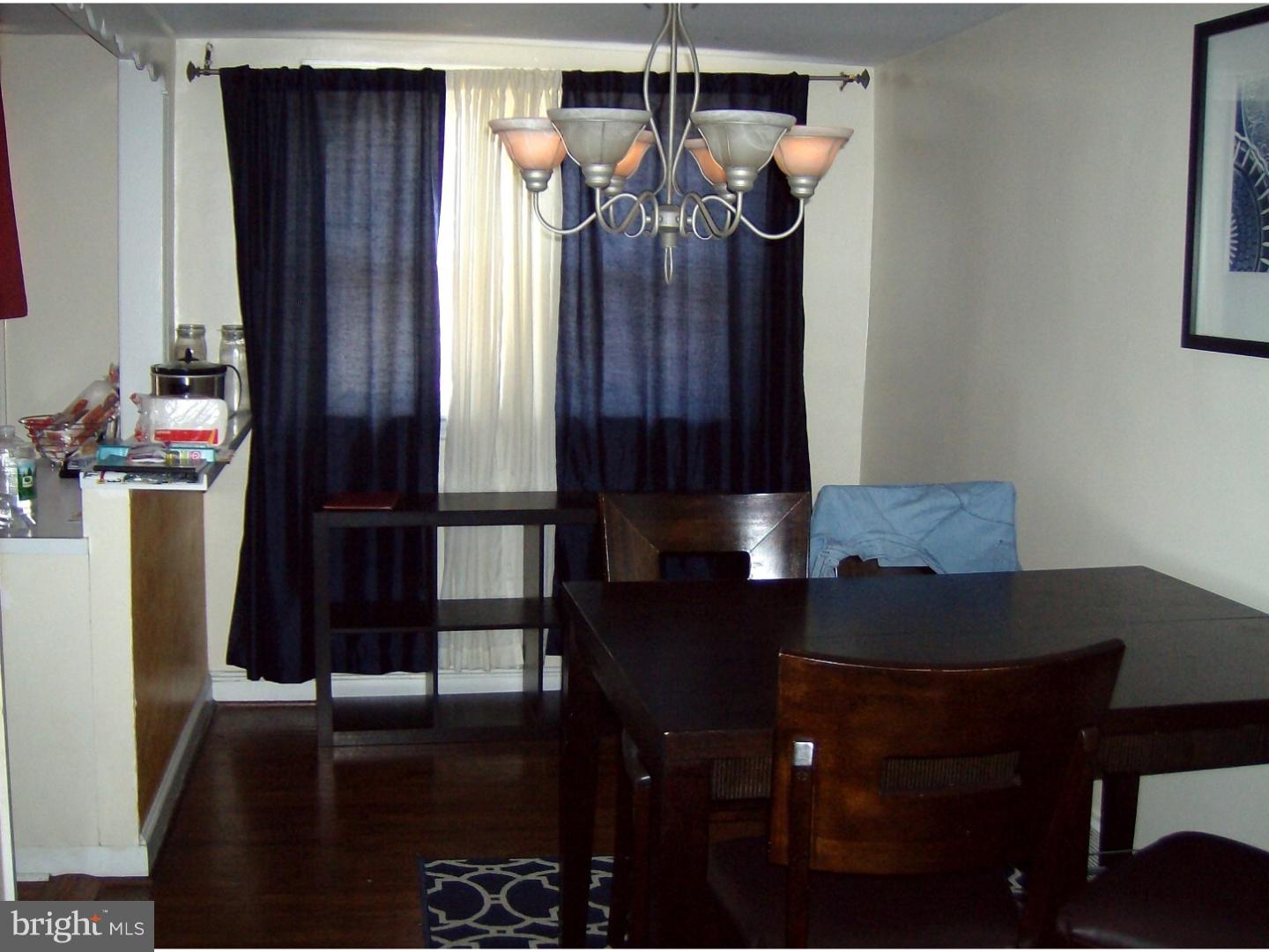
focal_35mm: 36
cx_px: 634
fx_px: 1320
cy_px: 476
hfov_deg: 51.4
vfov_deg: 39.7
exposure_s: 1/60
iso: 200
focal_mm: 6
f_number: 2.8
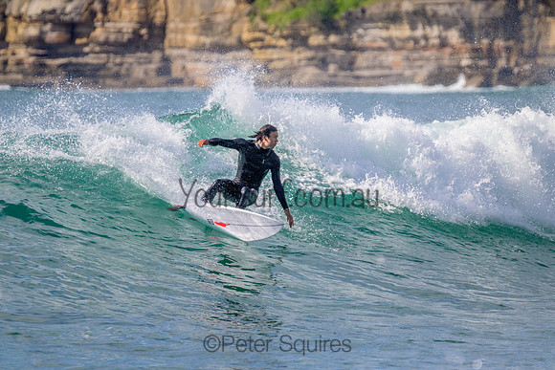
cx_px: 278
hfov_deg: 3.2
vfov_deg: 2.1
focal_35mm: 650
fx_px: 10023
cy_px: 185
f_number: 11
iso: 900
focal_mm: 650
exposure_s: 1/1600
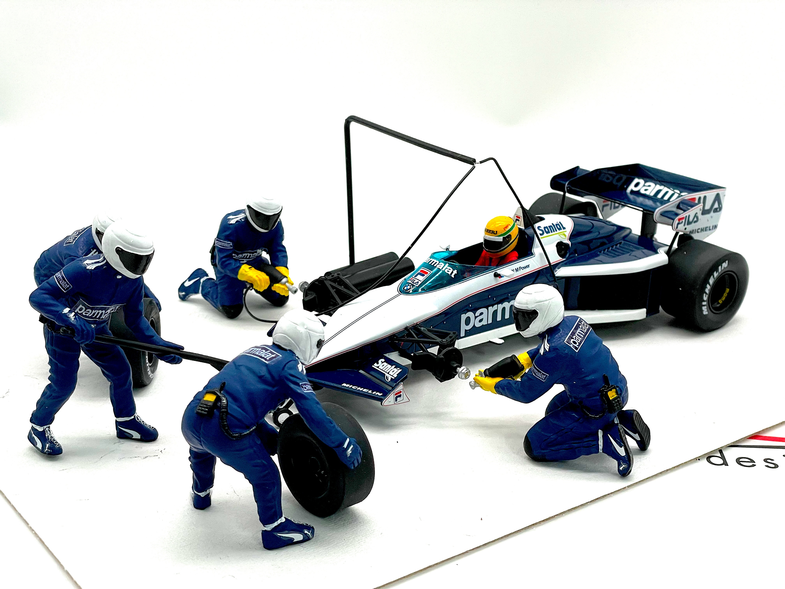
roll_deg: -1.4
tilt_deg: -21.1
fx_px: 1179
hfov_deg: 36.8
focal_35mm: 52
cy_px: 294
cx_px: 392
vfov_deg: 28.0
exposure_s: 1/75
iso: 50
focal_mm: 6
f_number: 2
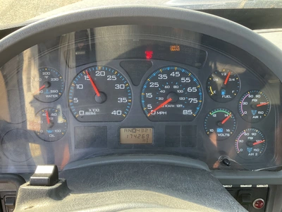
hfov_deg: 61.7
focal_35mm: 29
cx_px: 141
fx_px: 236
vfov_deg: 48.2
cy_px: 106
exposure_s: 1/111
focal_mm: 3
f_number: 1.8
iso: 64
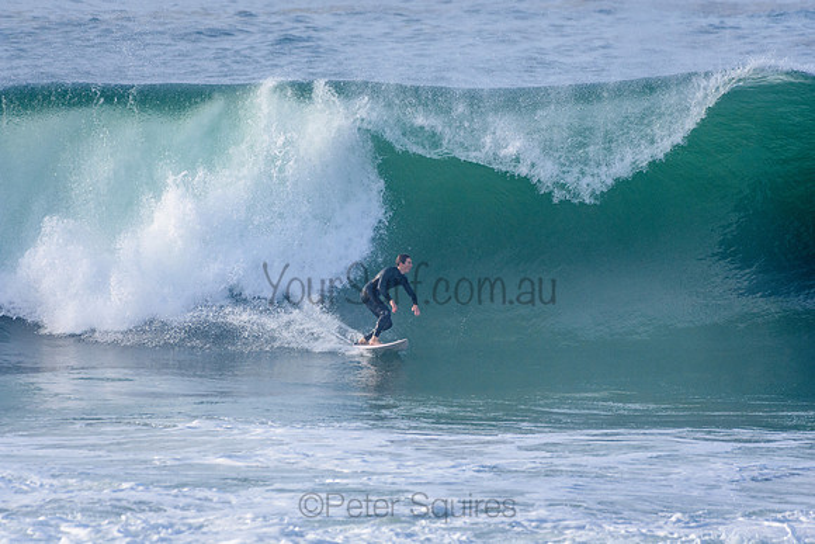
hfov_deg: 2.7
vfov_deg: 1.8
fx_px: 16982
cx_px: 408
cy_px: 272
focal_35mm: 750
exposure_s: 1/2000
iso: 450
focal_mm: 500
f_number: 5.6
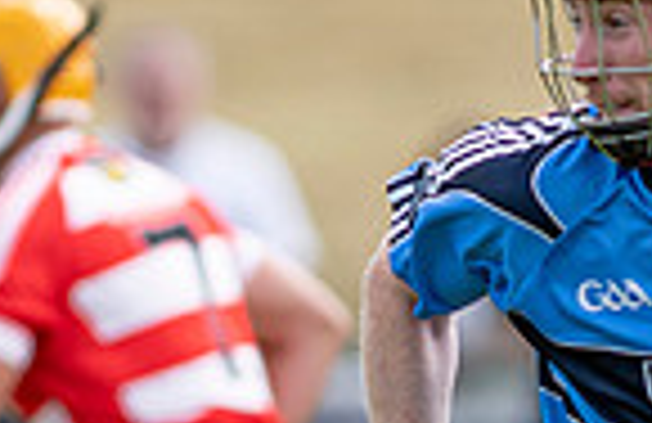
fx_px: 37782
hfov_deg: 1.0
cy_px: 656
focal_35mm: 2104
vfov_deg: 0.6
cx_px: 813
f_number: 2.8
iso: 140
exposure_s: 1/1600
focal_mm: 300
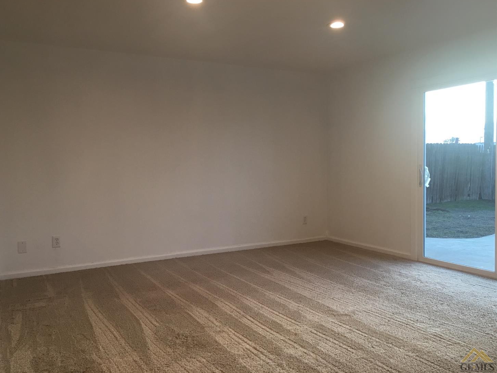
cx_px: 240
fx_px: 431
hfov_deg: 60.0
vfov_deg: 46.8
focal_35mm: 30
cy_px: 184
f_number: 2.2
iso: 25
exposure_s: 1/15
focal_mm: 4.15
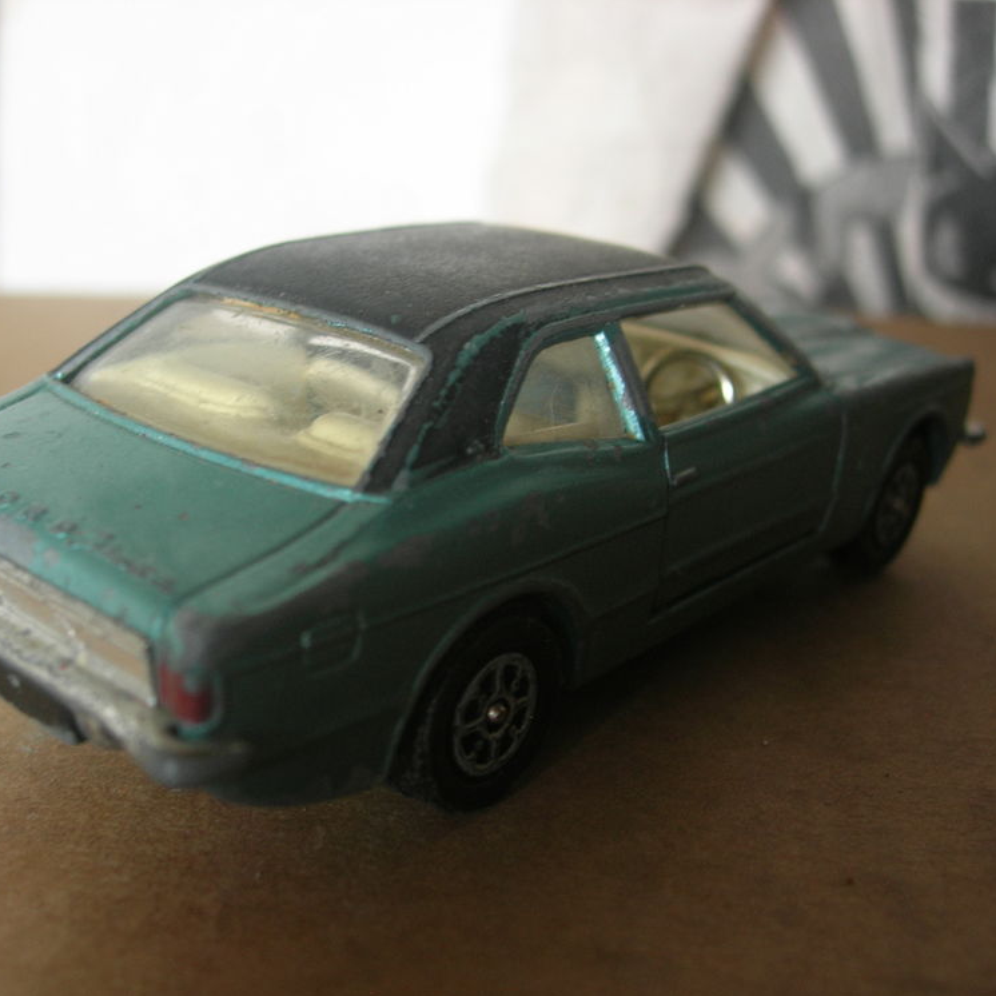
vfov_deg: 37.6
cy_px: 498
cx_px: 418
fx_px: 1465
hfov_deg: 37.5
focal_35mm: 45
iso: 69
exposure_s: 1/3.9
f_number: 2.8
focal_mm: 7.8
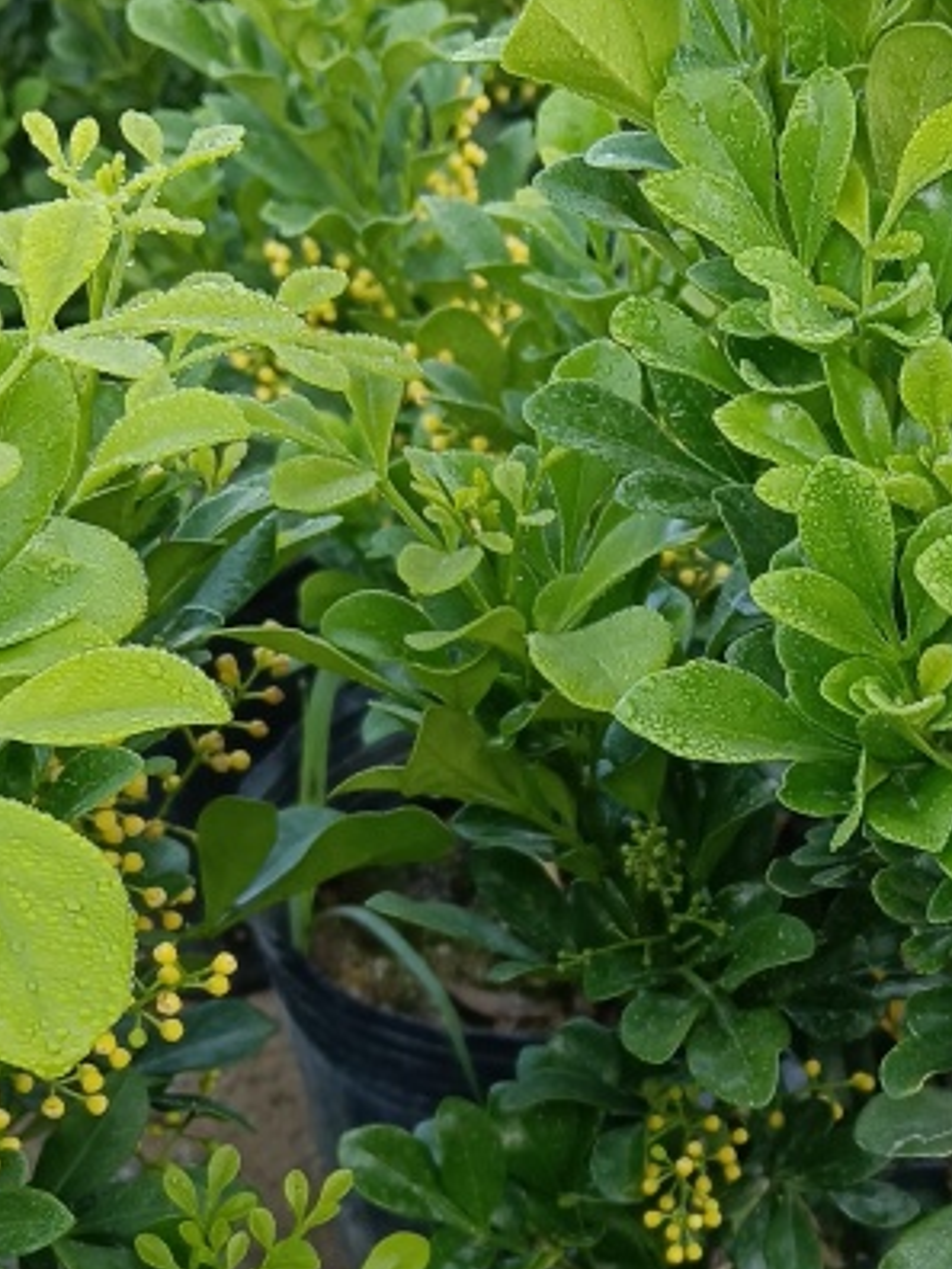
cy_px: 1008
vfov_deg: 27.3
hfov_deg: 20.3
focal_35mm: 70
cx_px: 955
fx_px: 2567
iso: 239
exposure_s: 1/100
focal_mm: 4.05
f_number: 1.8
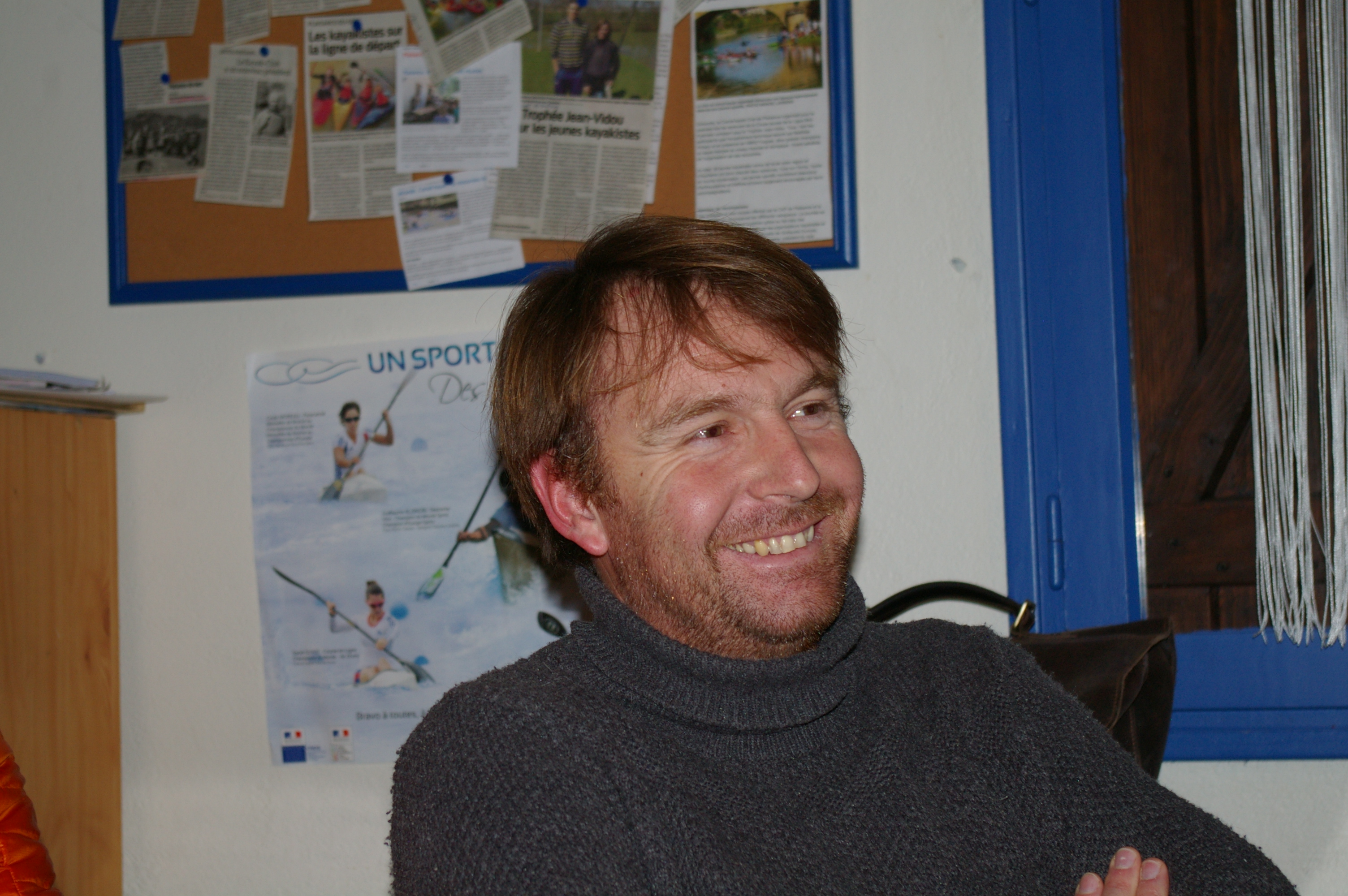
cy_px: 448
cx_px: 674
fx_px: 3086
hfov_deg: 24.6
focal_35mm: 82
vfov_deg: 16.5
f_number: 5.6
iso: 400
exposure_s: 1/60
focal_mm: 55
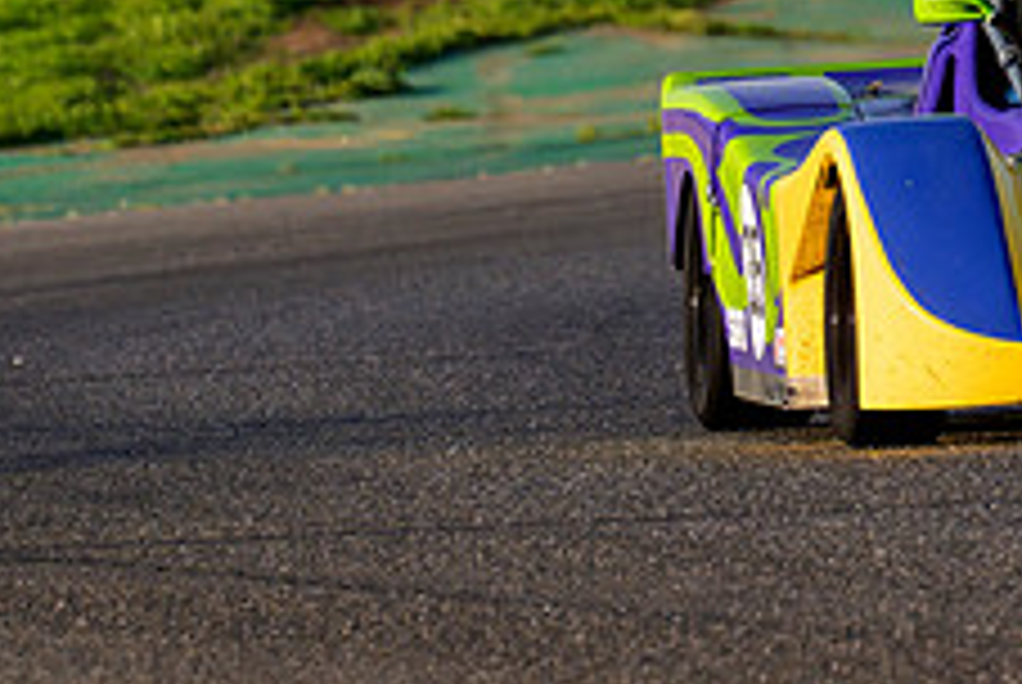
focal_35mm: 1199
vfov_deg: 1.2
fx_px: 34082
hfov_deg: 1.7
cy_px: -65
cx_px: 1216
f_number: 10
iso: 3600
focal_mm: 470
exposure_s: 1/1250
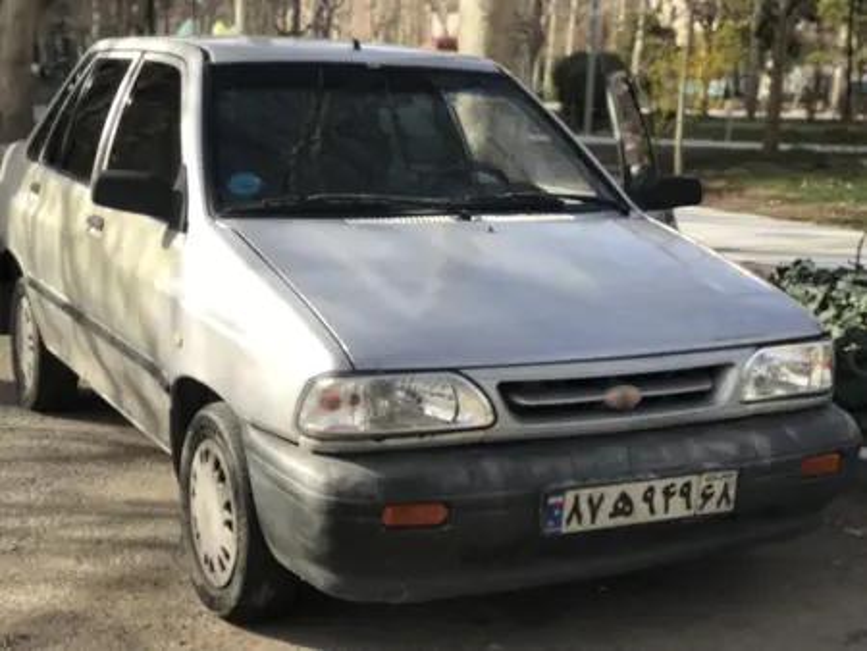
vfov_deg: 25.7
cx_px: 434
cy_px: 326
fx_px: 1428
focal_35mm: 57
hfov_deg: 33.8
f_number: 2.8
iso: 20
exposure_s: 1/308
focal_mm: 6.6
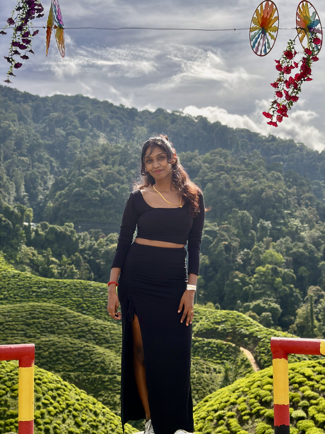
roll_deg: +1.1
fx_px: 651
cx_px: 162
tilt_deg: +2.0
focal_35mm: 52
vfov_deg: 36.8
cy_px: 217
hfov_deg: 28.0
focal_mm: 5.96
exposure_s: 1/3279
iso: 50
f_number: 1.6
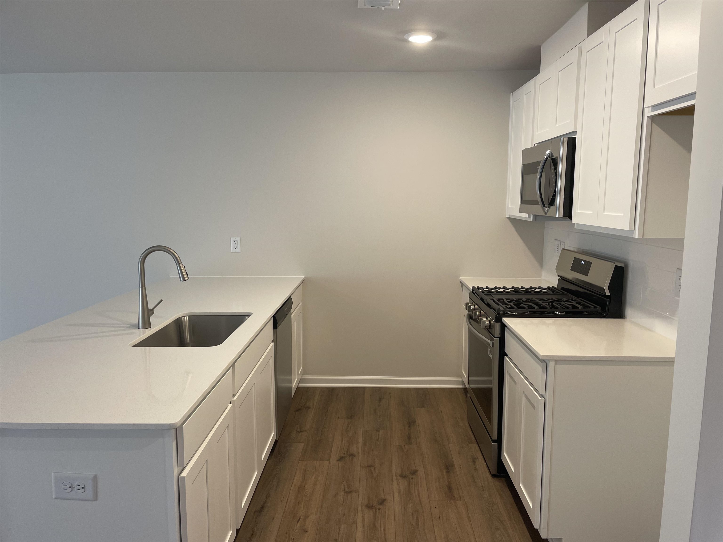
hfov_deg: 67.3
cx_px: 362
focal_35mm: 26
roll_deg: +0.2
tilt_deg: -7.8
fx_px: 543
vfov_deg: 53.1
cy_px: 271
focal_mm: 4.2
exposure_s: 1/60
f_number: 1.6
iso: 80
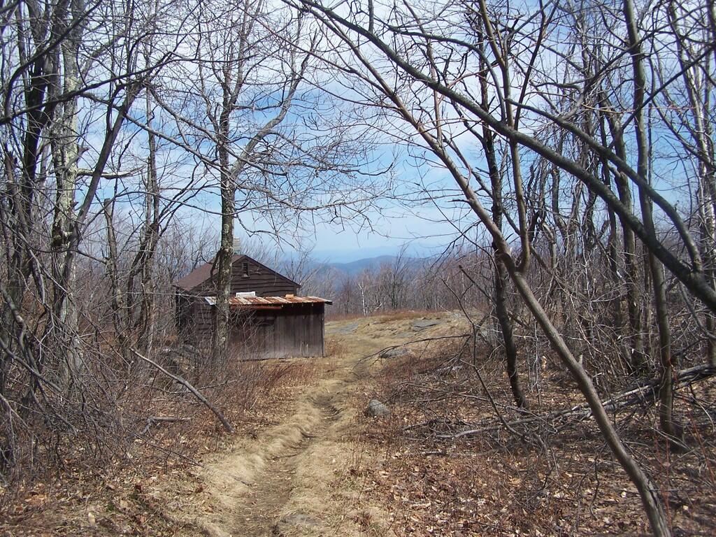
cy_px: 268
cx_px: 358
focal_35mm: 40
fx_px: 827
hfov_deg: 46.8
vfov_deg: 36.0
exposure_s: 1/800
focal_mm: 6.7
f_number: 4
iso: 80
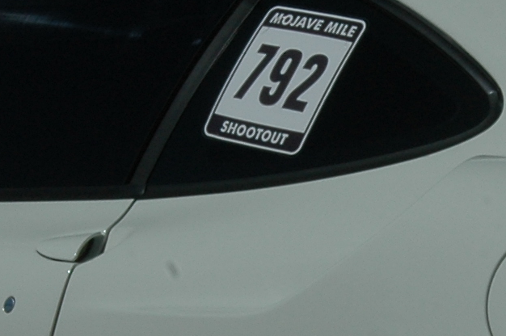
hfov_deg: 8.2
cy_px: 293
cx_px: 363
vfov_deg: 5.4
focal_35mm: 252
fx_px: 3544
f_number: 25
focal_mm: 35
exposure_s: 1/320
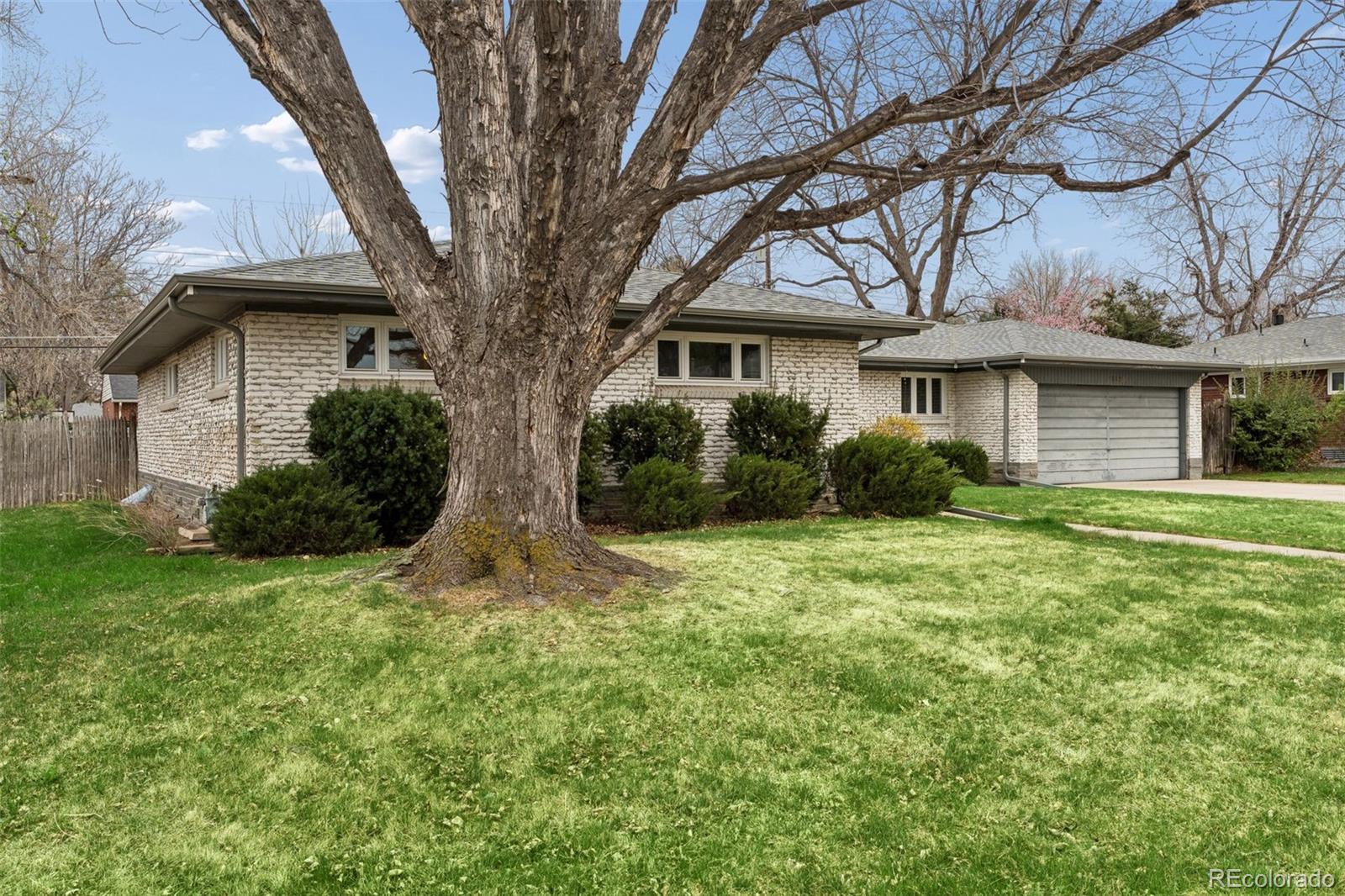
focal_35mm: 30
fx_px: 1121
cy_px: 448
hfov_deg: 61.9
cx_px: 672
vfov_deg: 43.6
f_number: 9
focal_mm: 30
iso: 400
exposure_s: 1/250
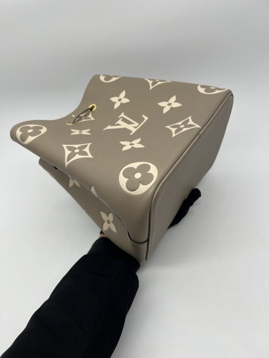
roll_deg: +7.0
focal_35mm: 26
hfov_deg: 53.1
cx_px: 134
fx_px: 269
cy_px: 179
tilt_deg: -41.8
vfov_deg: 67.3
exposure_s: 1/237
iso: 40
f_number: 1.5
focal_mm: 5.7
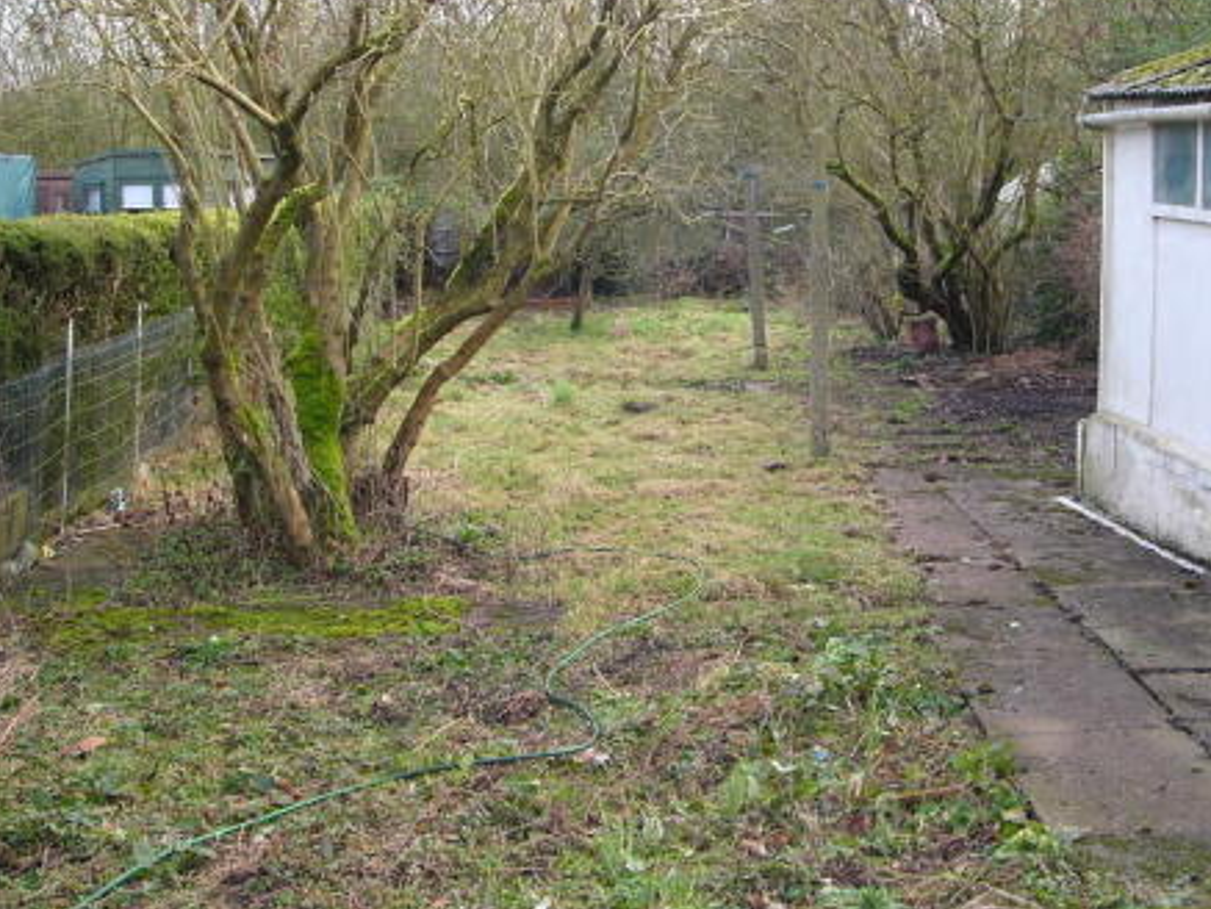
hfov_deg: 39.6
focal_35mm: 48
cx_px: 647
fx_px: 1680
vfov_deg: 30.1
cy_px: 320
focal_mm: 6
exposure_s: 1/60
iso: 75
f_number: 2.8
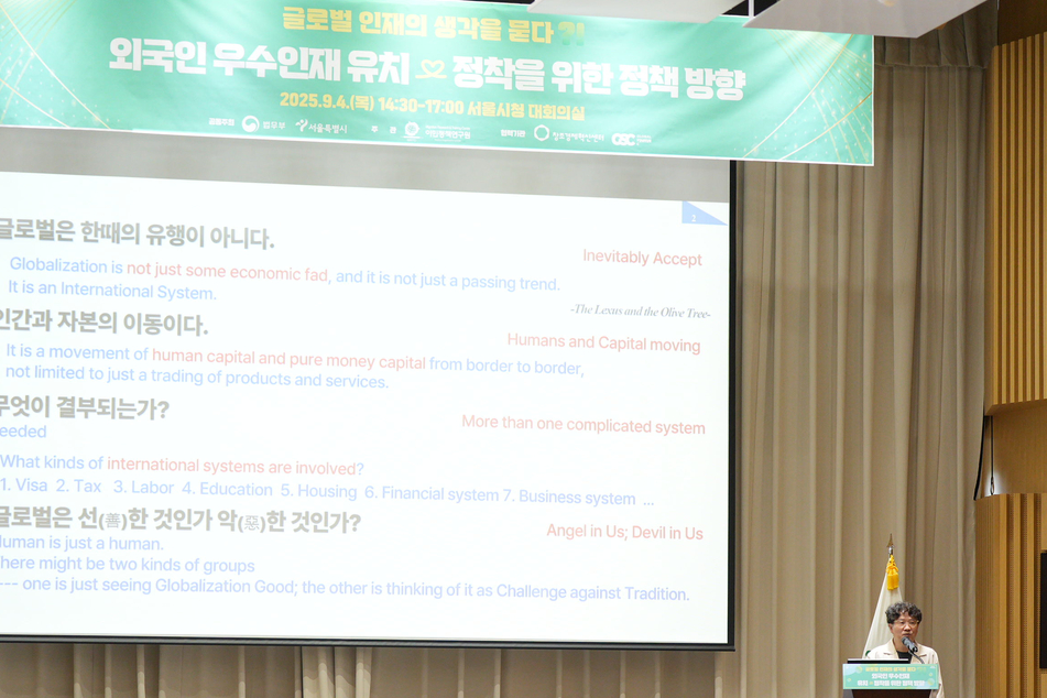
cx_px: 535
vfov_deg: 12.9
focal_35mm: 106
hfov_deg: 19.3
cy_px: 469
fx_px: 3083
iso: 1600
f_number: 4
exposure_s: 1/125
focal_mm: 70
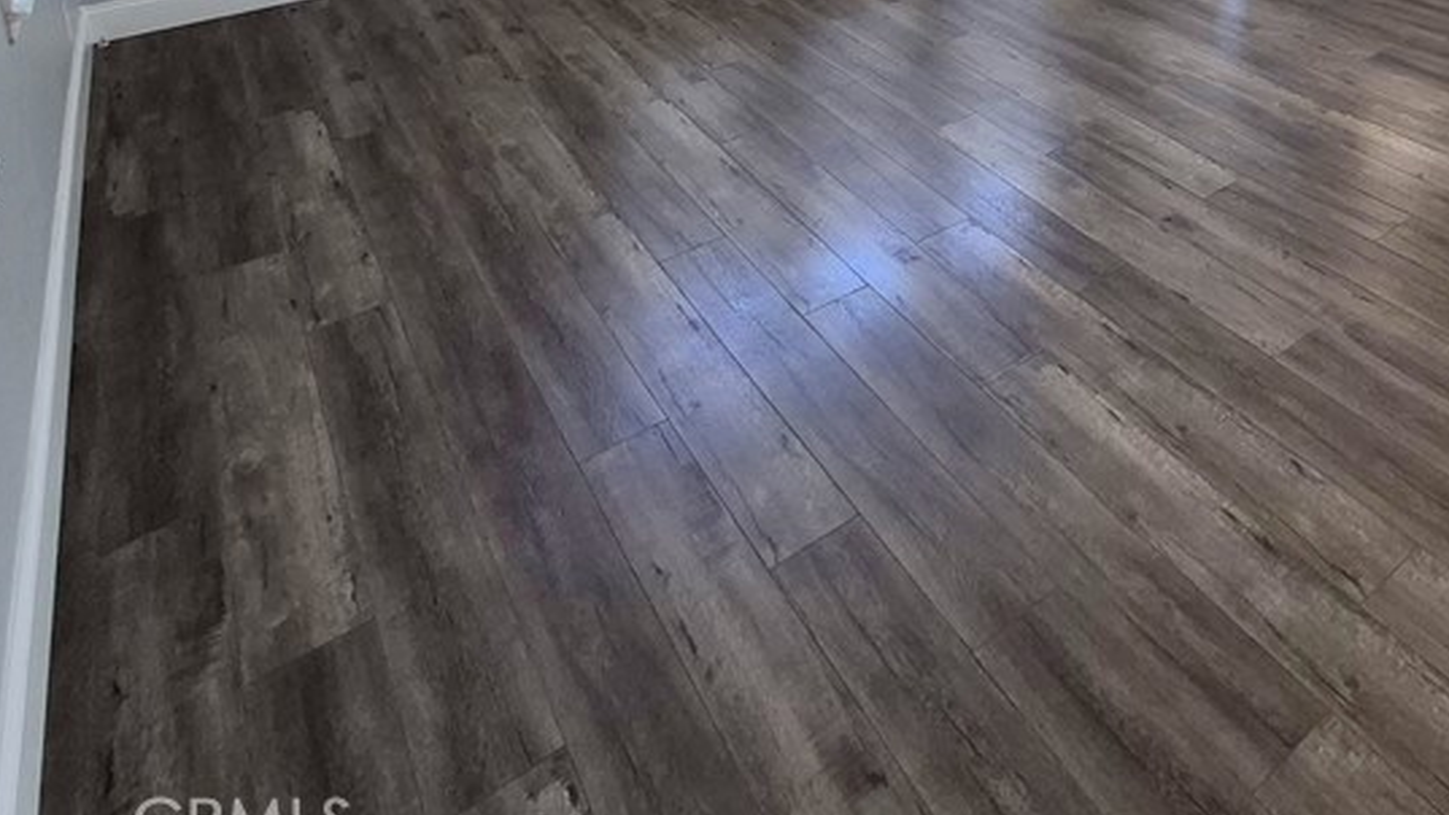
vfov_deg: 34.1
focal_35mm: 27
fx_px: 1037
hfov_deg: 67.0
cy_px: -175
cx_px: 1020
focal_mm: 1.74
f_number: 2.2
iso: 50
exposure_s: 1/60
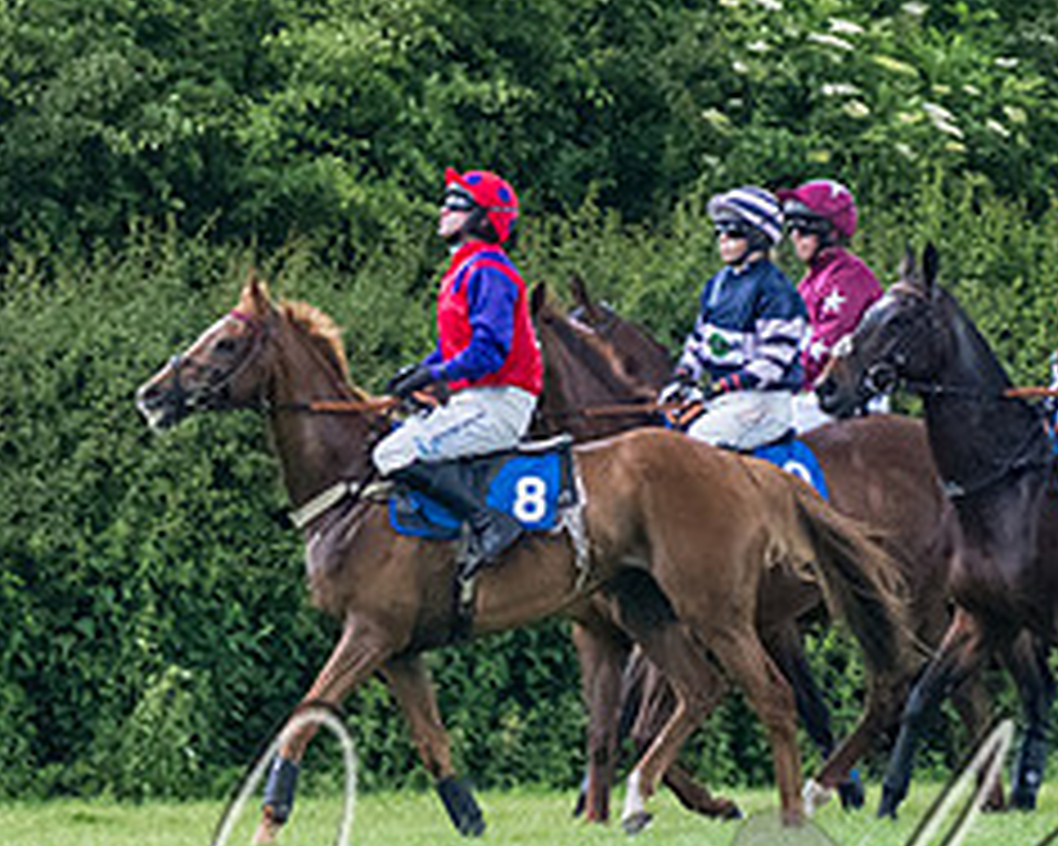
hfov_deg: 1.2
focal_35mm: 1617
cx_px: 881
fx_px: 50633
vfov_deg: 1.0
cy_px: 639
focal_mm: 280
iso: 2000
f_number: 4
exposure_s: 1/1000
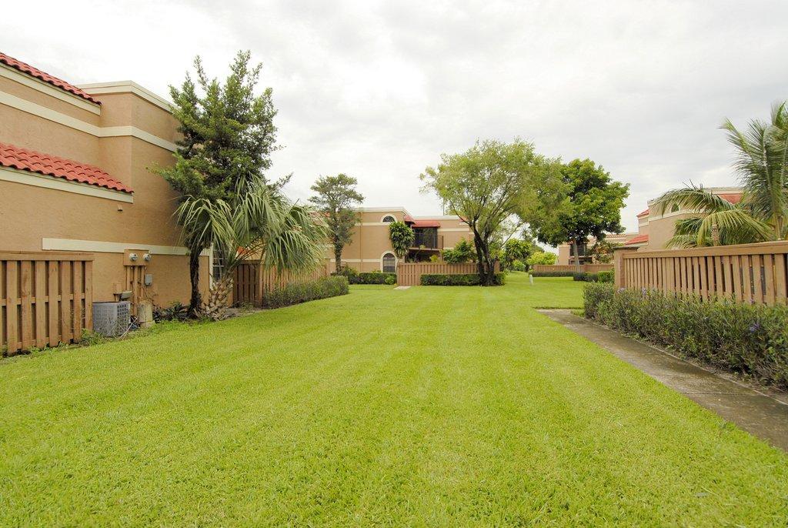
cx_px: 394
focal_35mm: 18
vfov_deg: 67.6
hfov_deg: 89.9
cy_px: 264
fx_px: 395
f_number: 8
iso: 200
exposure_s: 1/250
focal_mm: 12
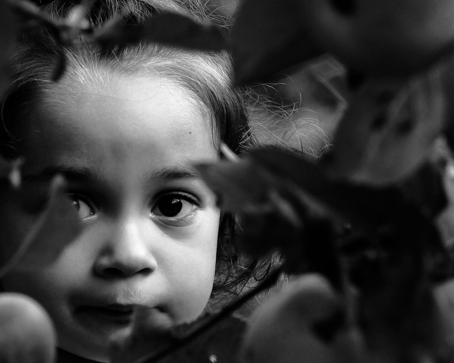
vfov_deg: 6.5
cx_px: 120
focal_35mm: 237
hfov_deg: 8.1
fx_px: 3184
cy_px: 166
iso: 2500
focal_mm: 90
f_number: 5.6
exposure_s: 1/200
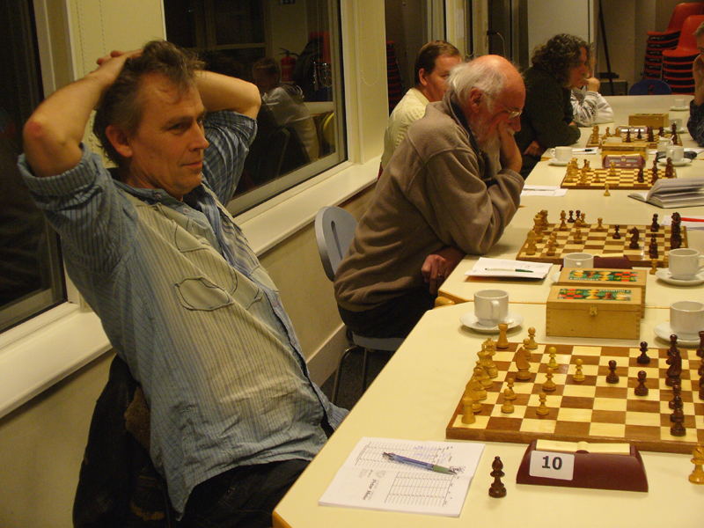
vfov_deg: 30.3
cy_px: 264
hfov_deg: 39.7
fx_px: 976
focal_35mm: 48
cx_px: 352
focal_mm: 7.9
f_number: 3
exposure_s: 1/30
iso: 200
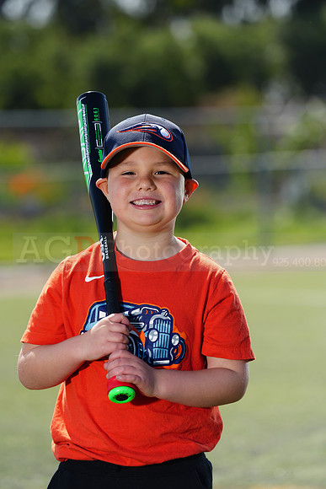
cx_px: 163
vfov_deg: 10.3
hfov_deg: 6.9
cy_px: 244
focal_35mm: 200
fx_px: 2715
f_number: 5
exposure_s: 1/250
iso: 50
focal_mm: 200
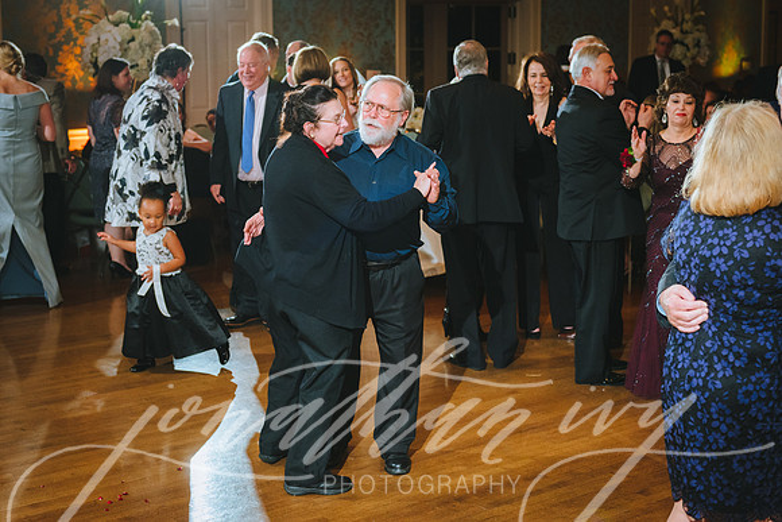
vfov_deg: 24.2
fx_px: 1215
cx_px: 391
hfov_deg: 35.7
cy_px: 230
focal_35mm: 56
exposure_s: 1/160
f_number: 3.5
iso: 1250
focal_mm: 50
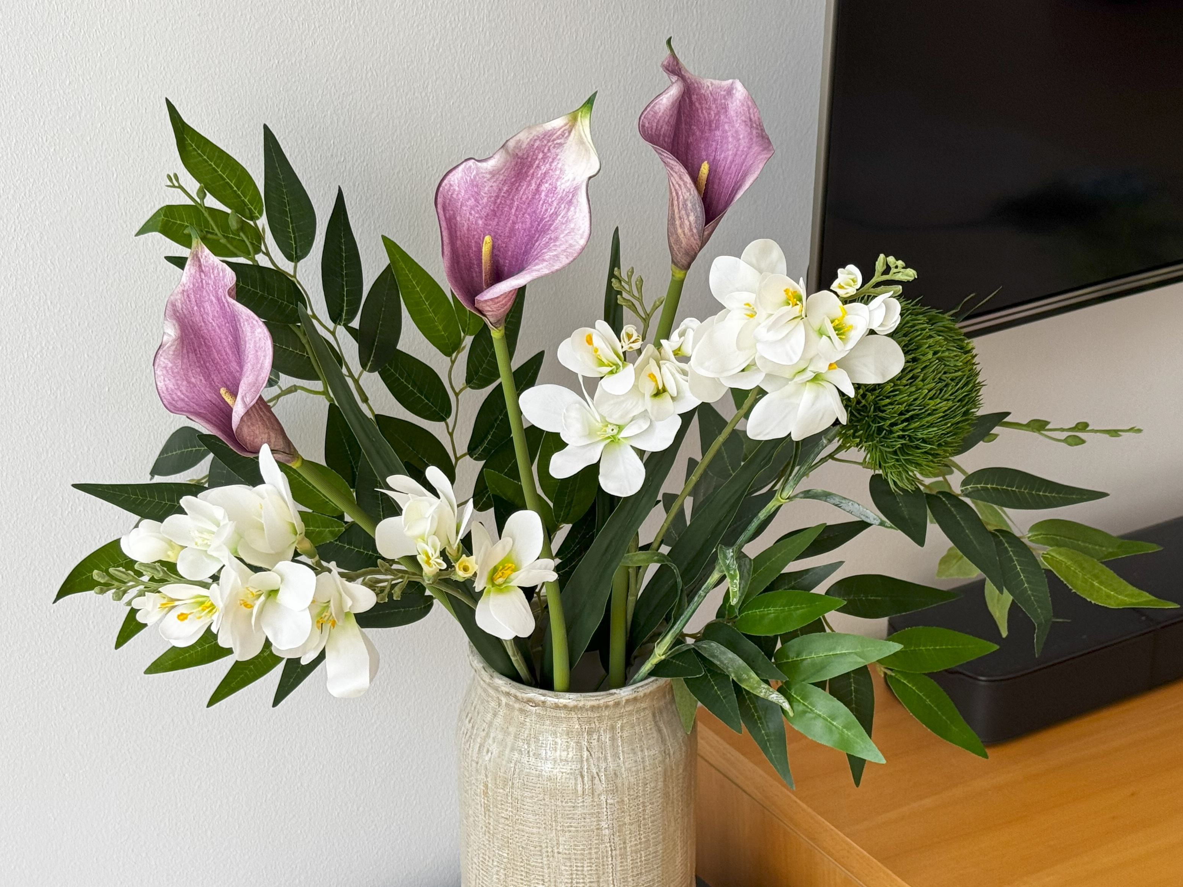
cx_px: 615
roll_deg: +0.4
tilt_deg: -27.5
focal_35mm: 62
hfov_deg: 31.2
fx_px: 2119
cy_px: 561
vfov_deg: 23.6
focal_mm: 6.76
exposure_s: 1/97
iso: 100
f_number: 1.78
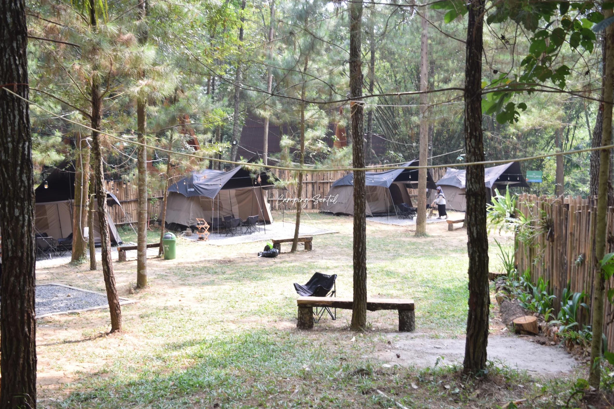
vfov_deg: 38.4
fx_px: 588
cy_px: 204
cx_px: 307
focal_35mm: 34
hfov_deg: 55.1
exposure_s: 1/60
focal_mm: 23
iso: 100
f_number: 4.5
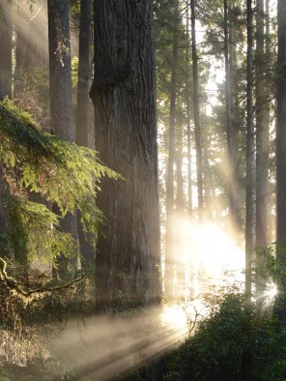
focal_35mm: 79
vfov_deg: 24.6
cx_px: 137
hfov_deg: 18.7
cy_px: 235
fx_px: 869
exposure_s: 1/60
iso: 1600
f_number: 7.1
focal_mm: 60
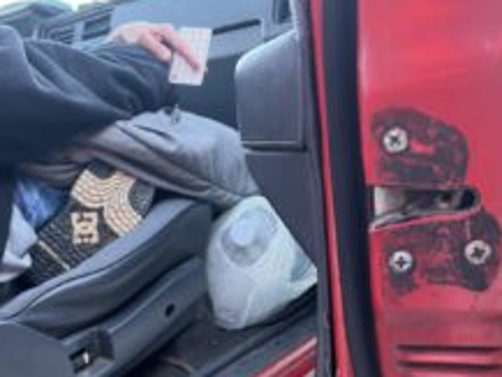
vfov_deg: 33.5
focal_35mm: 42
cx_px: 206
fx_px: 609
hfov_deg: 44.6
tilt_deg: -15.8
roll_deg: +8.6
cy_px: 297
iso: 160
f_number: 1.5
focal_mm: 5.7
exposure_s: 1/60
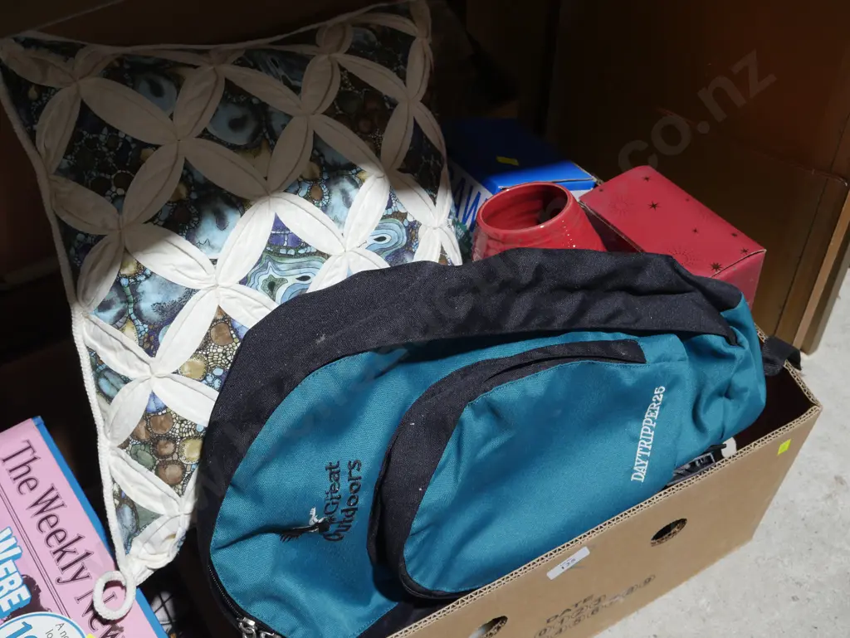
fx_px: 1032
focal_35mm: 42
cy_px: 319
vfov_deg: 34.4
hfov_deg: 44.8
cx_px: 425
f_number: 5.6
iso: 800
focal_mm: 21
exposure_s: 1/60
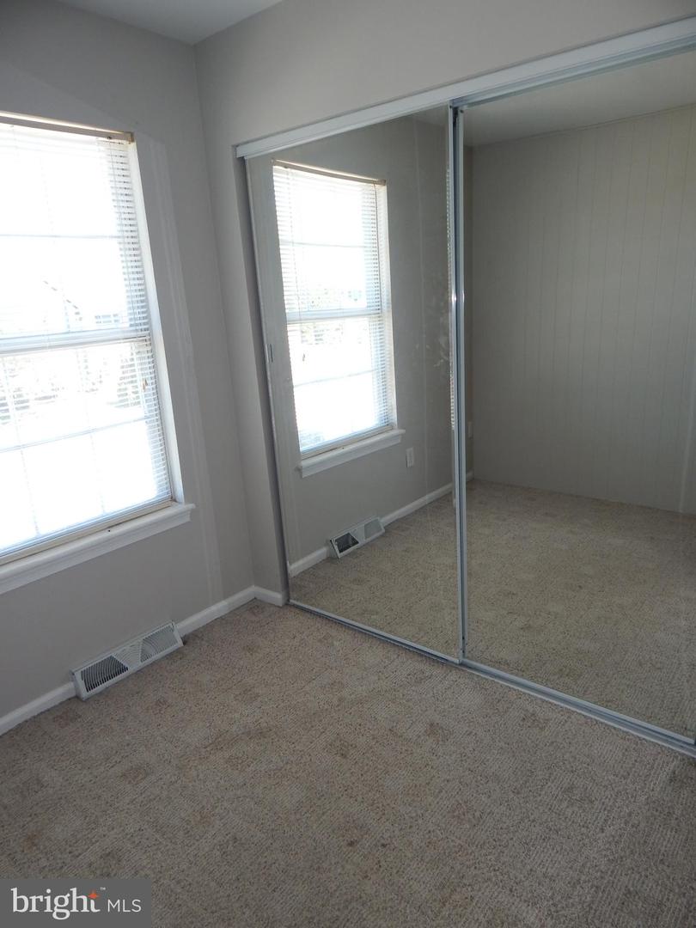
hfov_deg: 61.1
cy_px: 464
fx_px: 590
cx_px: 348
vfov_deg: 76.4
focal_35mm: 22
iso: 125
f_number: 3
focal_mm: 4
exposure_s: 1/80
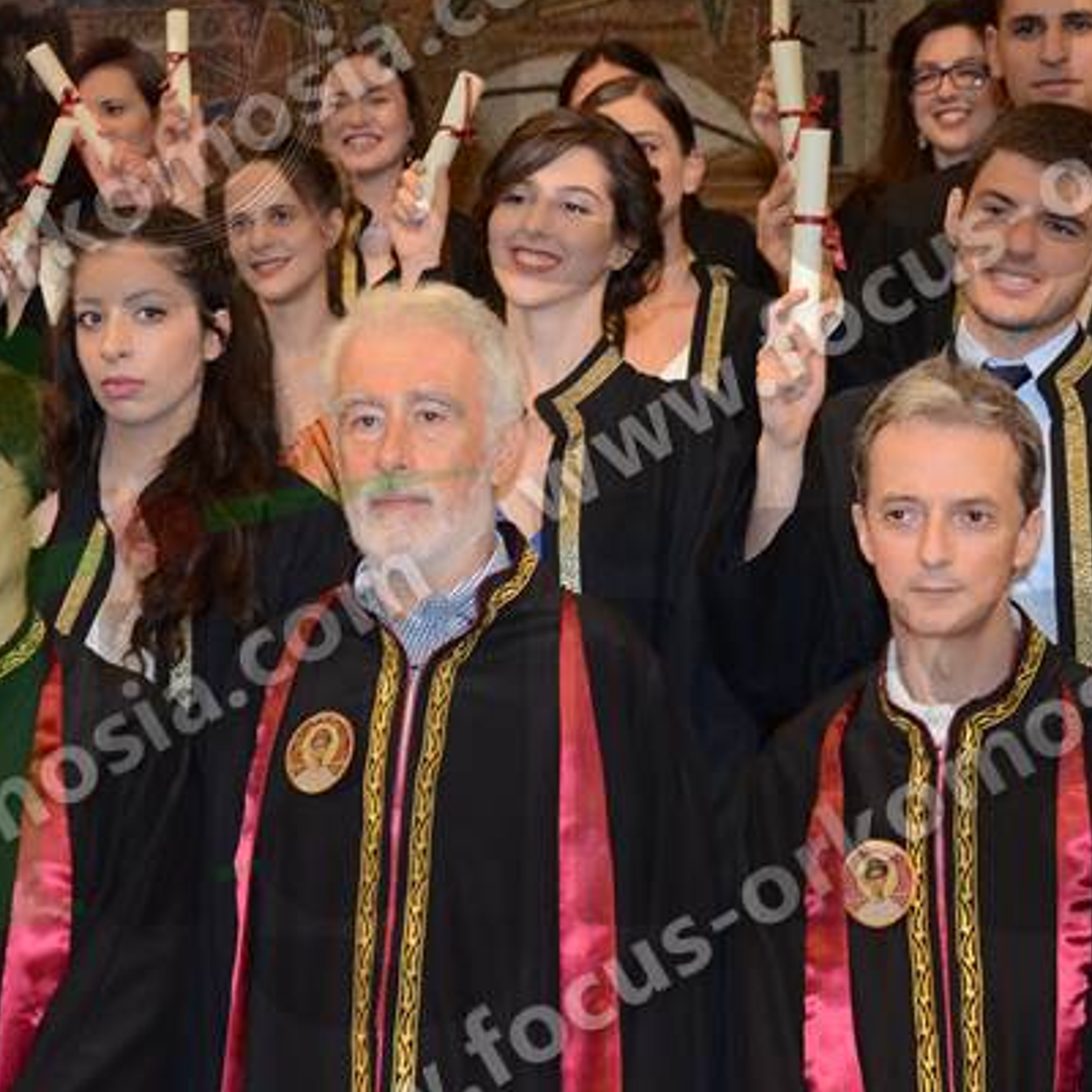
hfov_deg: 12.3
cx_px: 494
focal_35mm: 142
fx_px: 5068
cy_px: 401
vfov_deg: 12.3
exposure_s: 1/80
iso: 1250
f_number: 5
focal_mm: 58
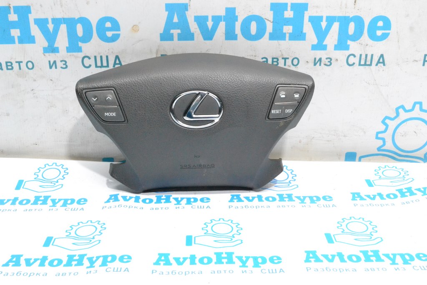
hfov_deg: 45.0
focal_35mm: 44
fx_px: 516
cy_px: 142
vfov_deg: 30.9
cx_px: 214
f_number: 14
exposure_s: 1/80
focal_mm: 29
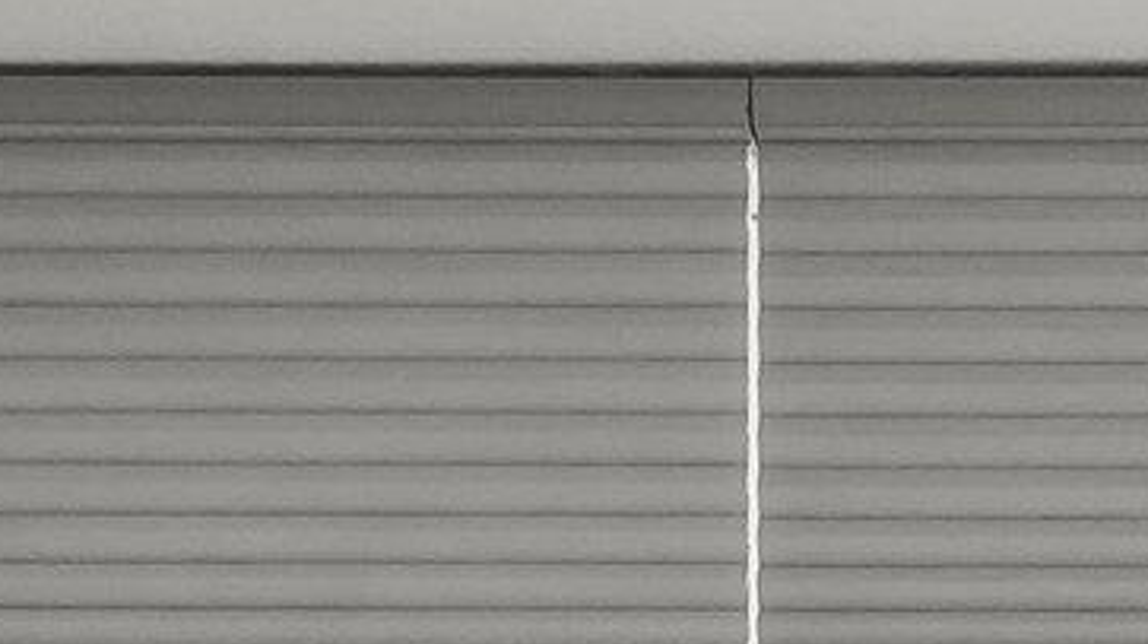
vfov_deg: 6.2
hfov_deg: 11.8
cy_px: 2029
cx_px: 1373
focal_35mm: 178
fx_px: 5414
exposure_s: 1/50
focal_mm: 20
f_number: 8
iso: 400
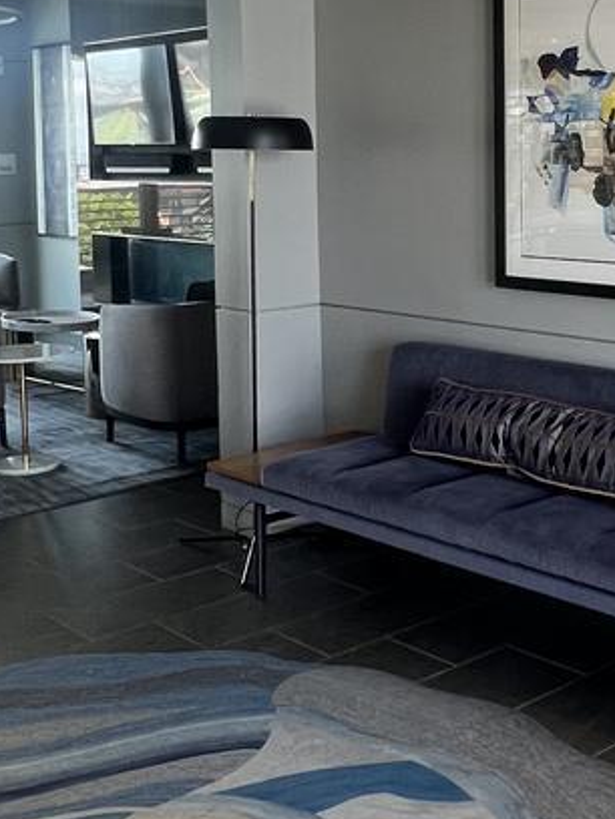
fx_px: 1161
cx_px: 504
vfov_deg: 38.4
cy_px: 257
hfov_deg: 28.9
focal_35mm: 49
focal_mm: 1.57
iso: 125
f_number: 1.8
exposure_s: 1/120
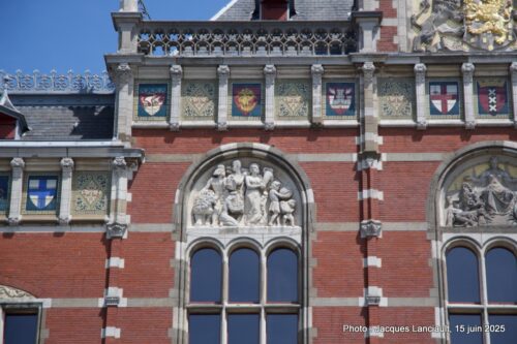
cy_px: 172
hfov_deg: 19.5
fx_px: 1507
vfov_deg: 13.0
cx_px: 258
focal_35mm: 105
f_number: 4.5
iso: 100
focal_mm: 70
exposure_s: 1/160
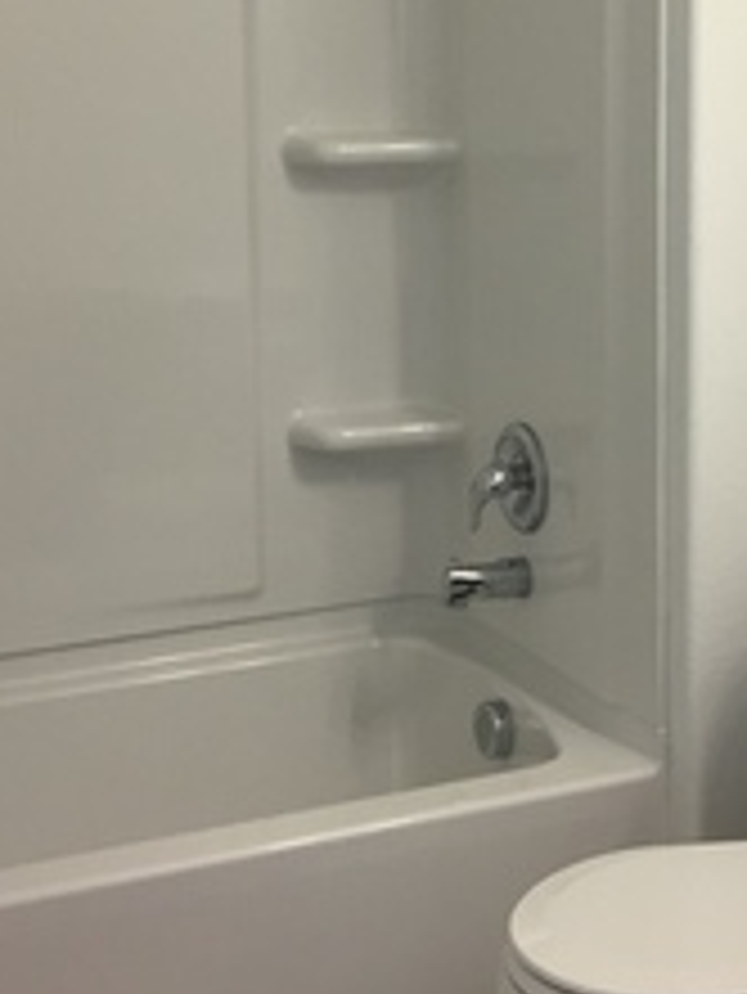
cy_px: 216
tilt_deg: -4.5
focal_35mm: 63
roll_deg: +0.3
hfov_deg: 23.2
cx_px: 482
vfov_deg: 30.1
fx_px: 1811
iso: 32
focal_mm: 4.15
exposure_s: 1/30
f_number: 2.2
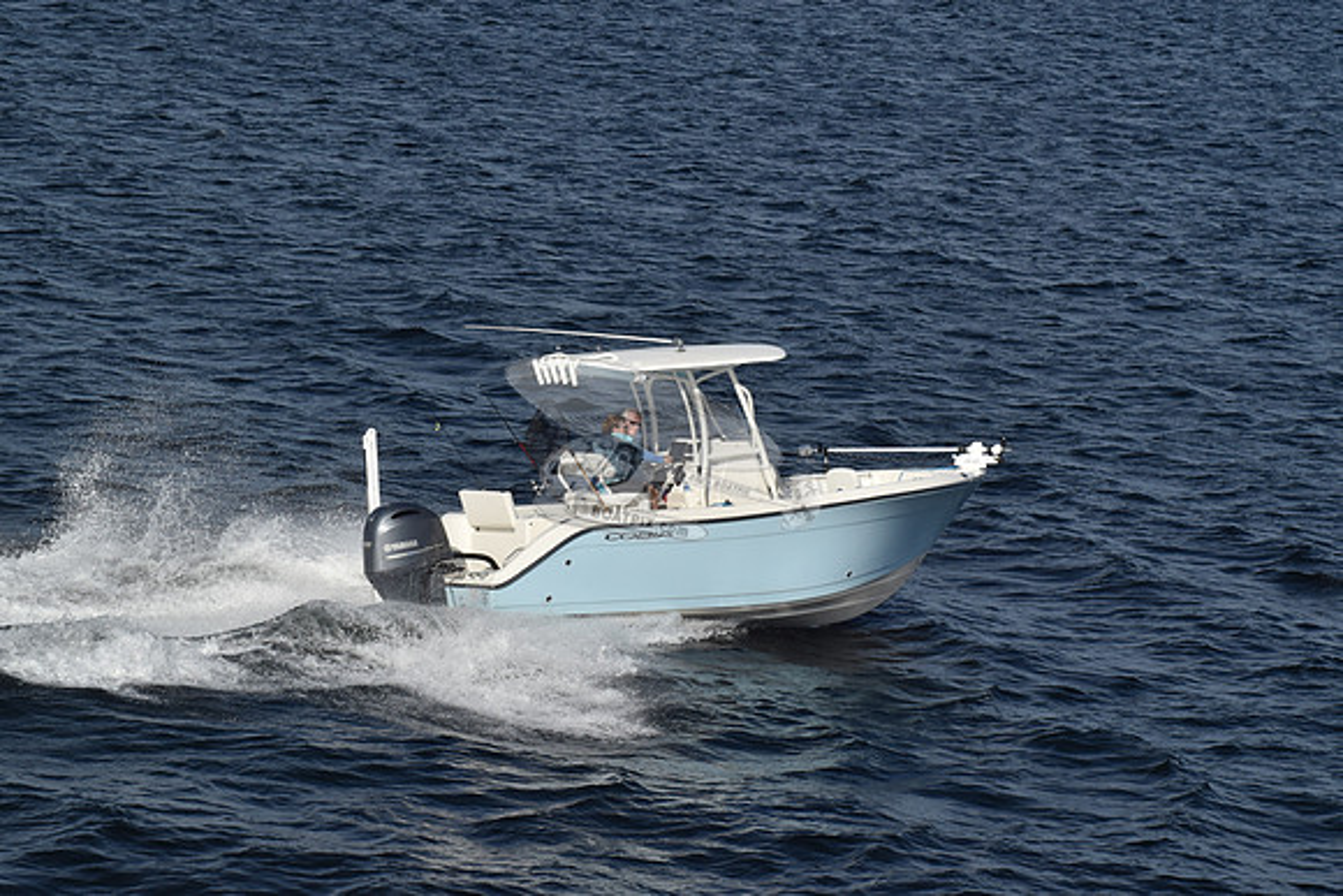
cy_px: 448
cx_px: 672
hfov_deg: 13.7
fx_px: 5597
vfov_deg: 9.2
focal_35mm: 150
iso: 400
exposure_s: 1/1000
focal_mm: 100
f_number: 16
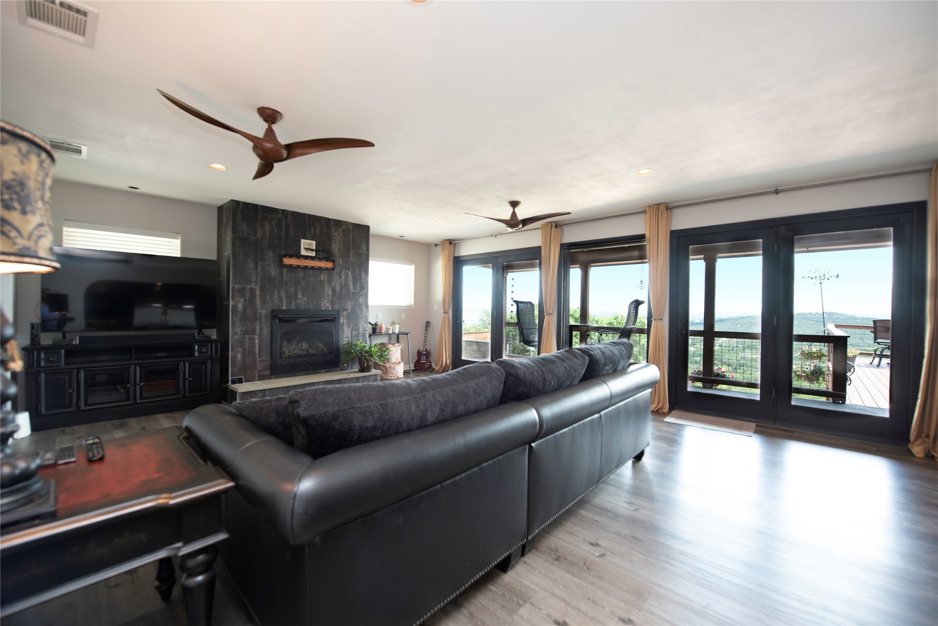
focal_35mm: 14
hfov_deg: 104.2
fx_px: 365
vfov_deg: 81.2
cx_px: 469
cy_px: 313
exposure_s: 1/200
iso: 400
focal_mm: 14
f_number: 7.1
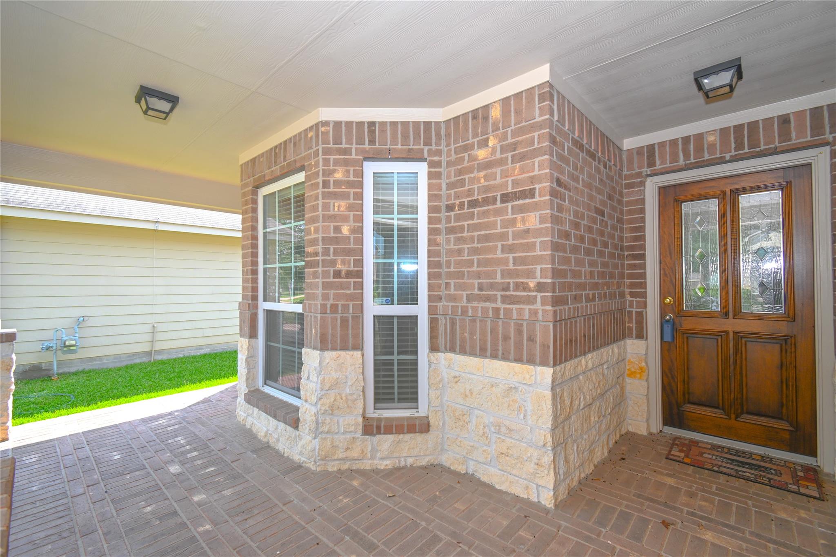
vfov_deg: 77.3
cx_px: 418
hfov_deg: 100.4
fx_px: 348
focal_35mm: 15
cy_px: 278
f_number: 5
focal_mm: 10
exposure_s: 1/100
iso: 100
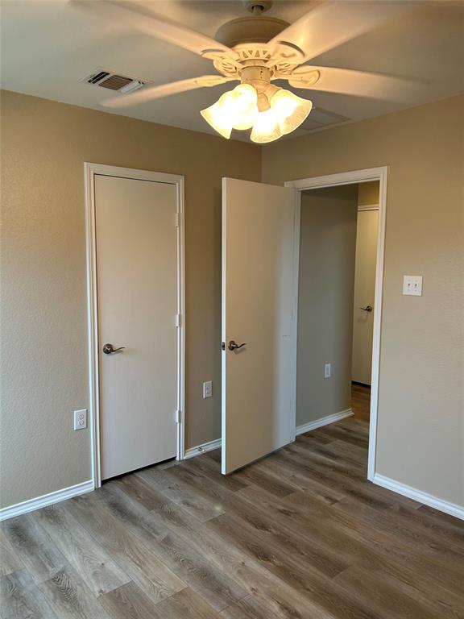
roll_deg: -0.9
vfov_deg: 67.3
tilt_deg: -4.8
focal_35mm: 26
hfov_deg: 53.1
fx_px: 465
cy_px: 310
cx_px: 232
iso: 100
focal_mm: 5.7
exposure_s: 1/60
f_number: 1.5
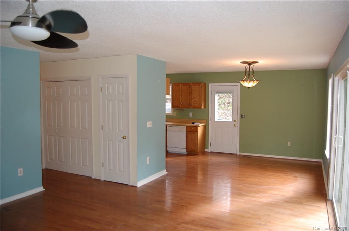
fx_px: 261
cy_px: 116
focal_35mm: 27
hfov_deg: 67.5
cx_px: 174
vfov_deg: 47.7
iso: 400
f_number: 3.5
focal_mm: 18
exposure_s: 1/60
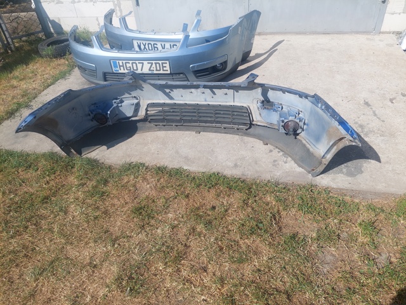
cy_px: 152
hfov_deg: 71.6
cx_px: 203
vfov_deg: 56.8
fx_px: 281
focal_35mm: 24
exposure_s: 1/1823
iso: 40
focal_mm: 5.23
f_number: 1.8
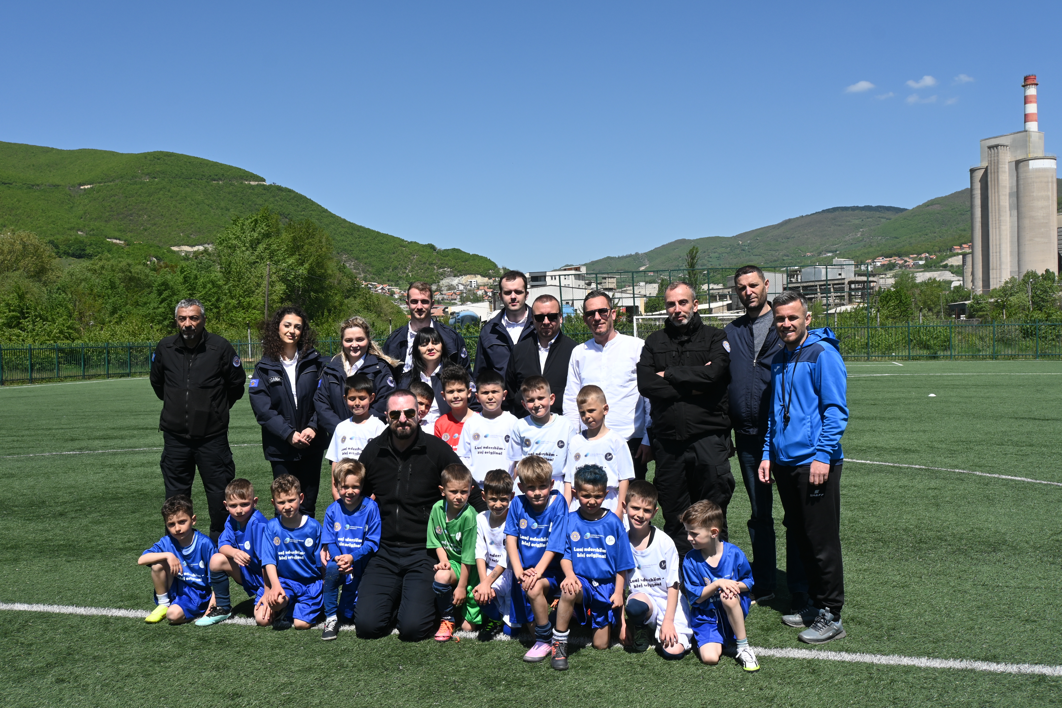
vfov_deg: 38.4
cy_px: 354
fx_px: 1018
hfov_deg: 55.1
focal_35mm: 34
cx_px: 531
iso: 100
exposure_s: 1/400
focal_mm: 23
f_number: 7.1
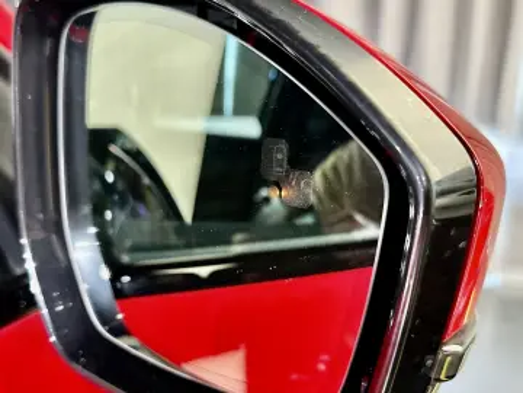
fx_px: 363
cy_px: 196
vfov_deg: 56.8
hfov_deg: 71.6
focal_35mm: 24
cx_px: 262
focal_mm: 6.86
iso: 500
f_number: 1.78
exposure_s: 1/60
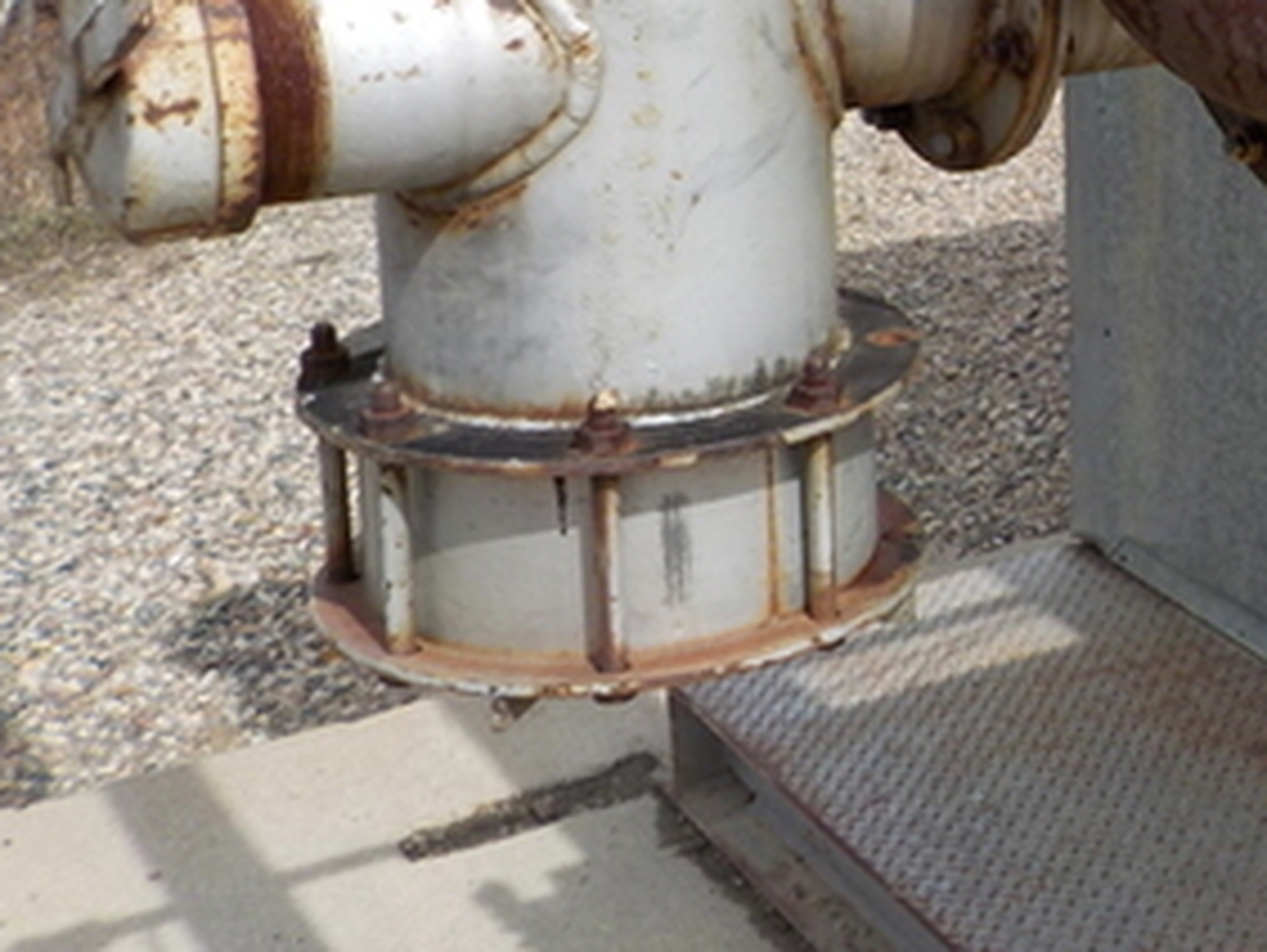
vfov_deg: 21.1
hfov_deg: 26.1
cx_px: 1424
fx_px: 2491
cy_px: 63
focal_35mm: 68
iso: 125
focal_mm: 4.1
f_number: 3.3
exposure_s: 1/1250
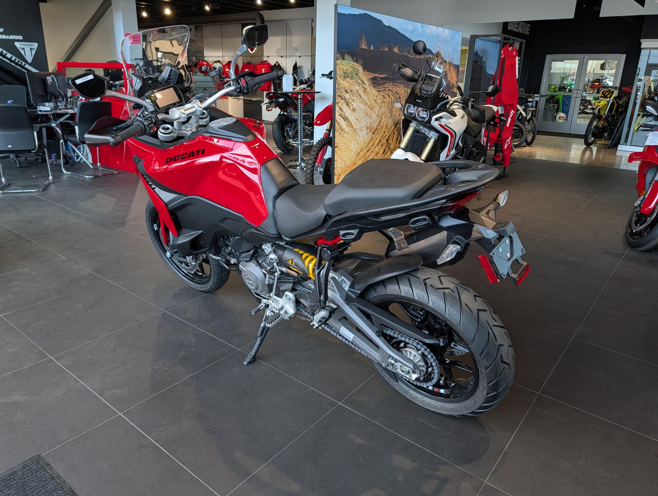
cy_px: 248
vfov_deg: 56.9
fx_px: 457
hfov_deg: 71.5
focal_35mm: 24
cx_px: 329
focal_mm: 6.9
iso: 125
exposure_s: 1/120
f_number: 1.68
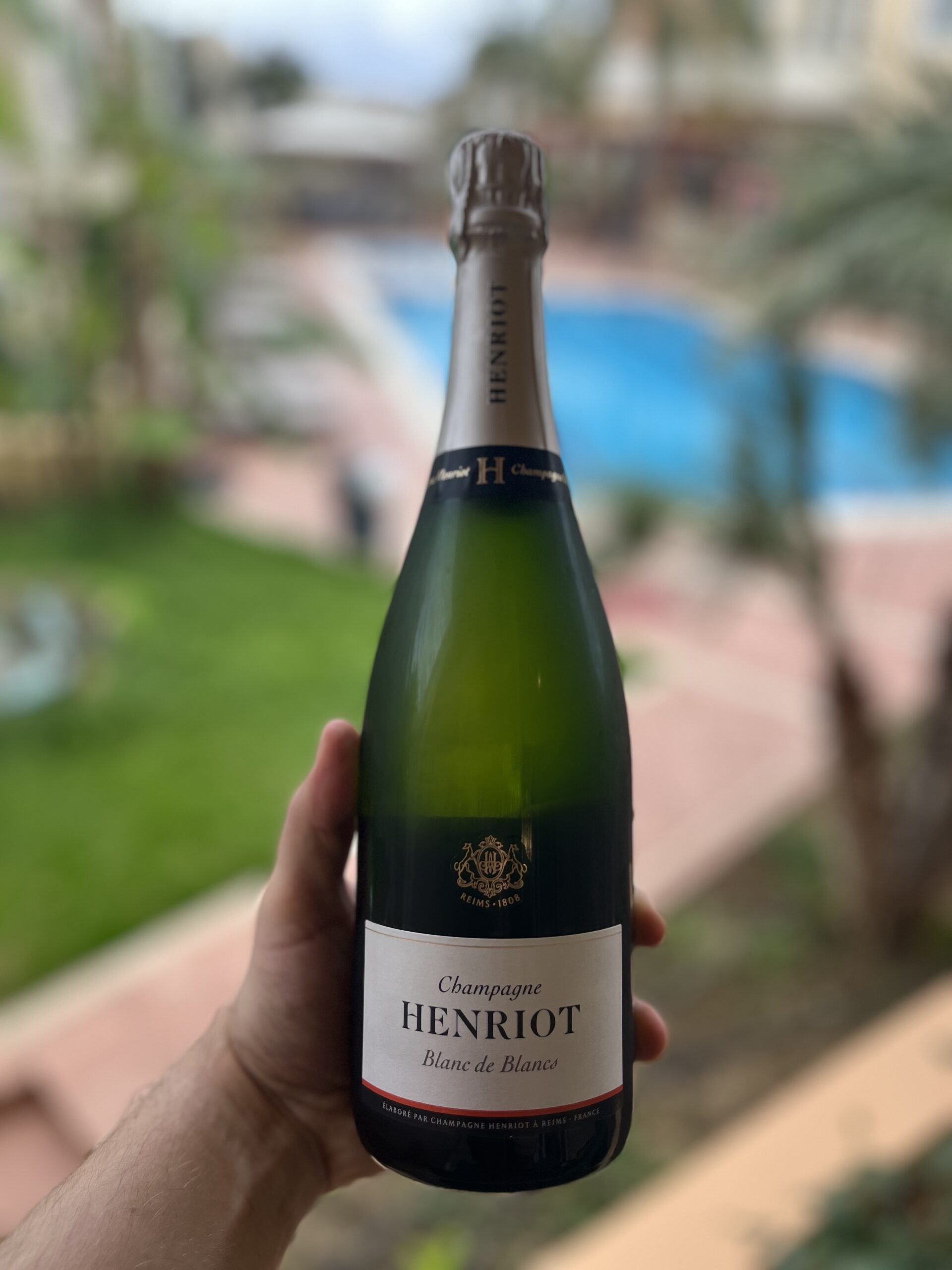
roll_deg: -3.1
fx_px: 953
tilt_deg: -27.0
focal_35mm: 26
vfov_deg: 67.3
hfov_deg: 53.1
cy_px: 635
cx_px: 476
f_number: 1.6
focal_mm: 5.1
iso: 40
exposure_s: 1/122
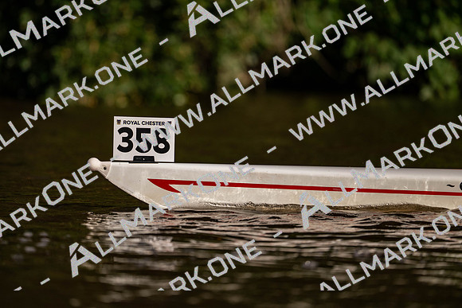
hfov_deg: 5.2
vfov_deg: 3.4
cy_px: 154
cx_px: 231
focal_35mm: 400
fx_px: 5134
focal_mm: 400
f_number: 4.5
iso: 500
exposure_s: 1/10000
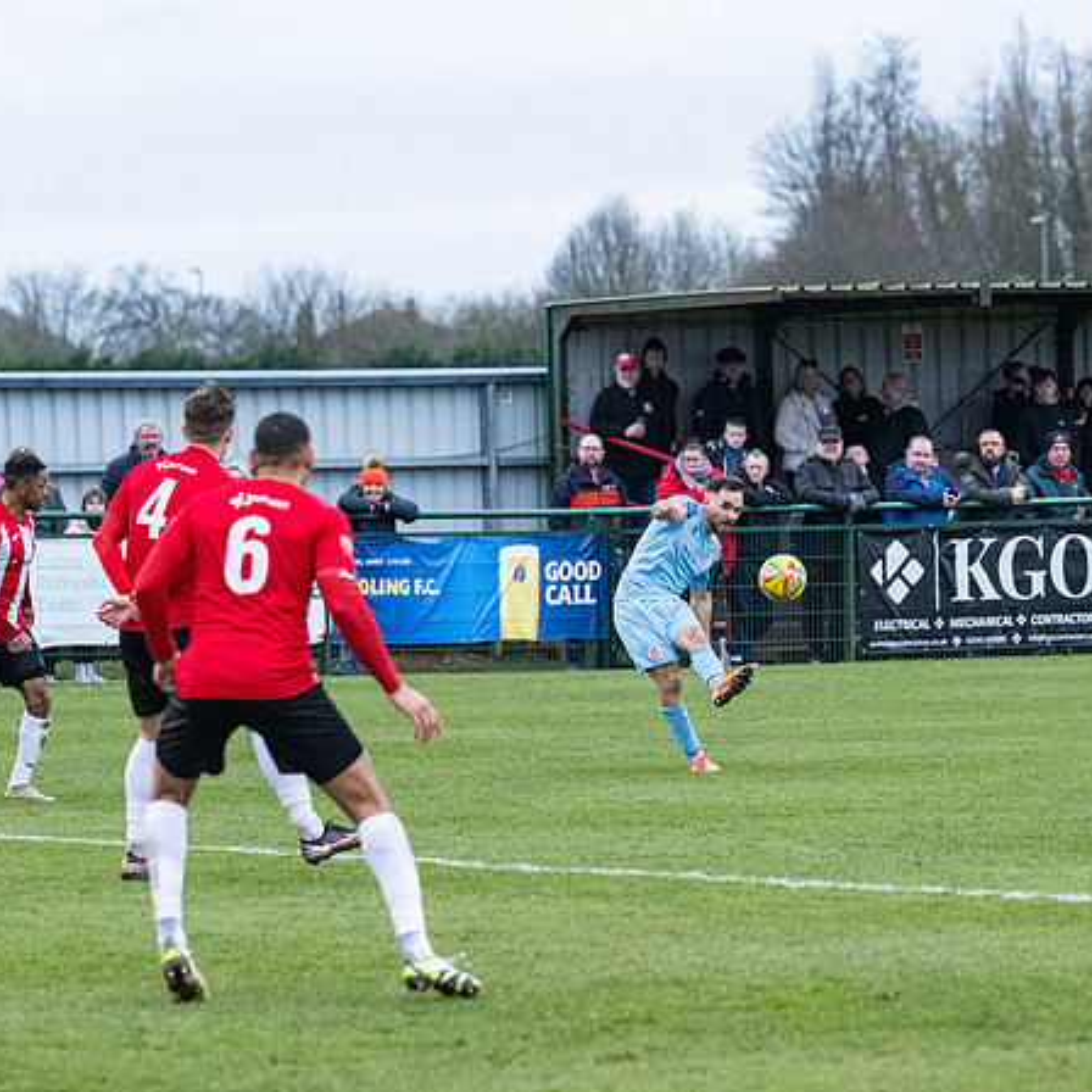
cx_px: 738
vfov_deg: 7.1
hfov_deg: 7.1
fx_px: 8744
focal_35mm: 245
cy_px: 546
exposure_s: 1/1250
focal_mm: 140
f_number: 4
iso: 4000
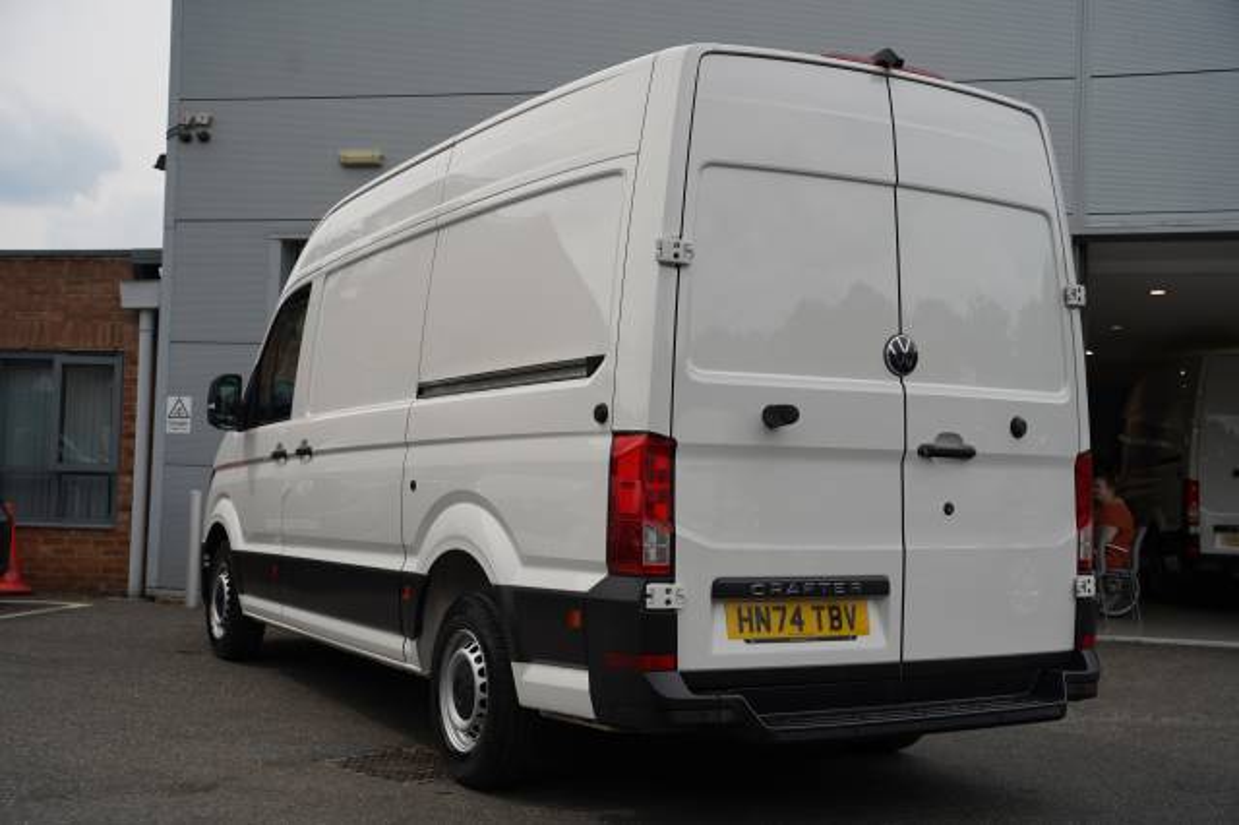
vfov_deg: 32.3
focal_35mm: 41
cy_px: 412
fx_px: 1424
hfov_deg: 47.0
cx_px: 620
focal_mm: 41.4
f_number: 4.5
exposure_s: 1/400
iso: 100
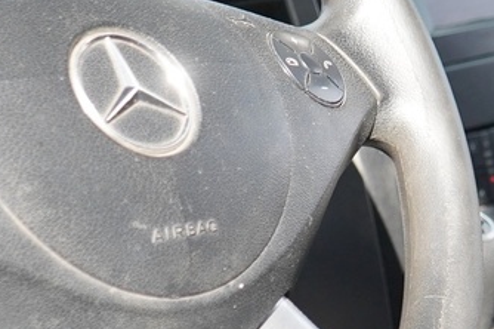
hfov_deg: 15.0
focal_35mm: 136
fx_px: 1864
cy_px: 225
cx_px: 396
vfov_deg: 10.1
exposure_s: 1/1250
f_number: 3.5
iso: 640
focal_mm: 28
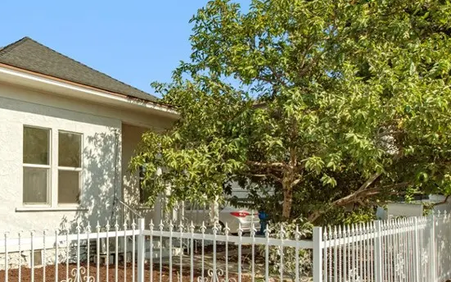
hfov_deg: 50.5
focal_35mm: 36
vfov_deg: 34.9
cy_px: 195
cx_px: 85
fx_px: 442
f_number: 11
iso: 200
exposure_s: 1/500
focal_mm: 19
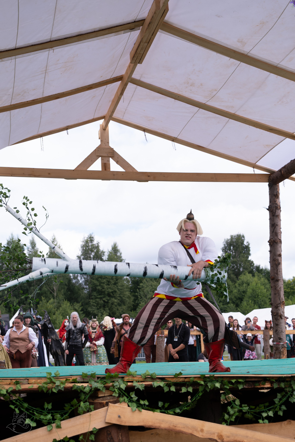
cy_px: 221
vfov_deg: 41.1
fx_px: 590
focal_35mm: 48
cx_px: 148
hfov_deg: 28.1
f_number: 3.2
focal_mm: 32.1
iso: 200
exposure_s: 1/1600
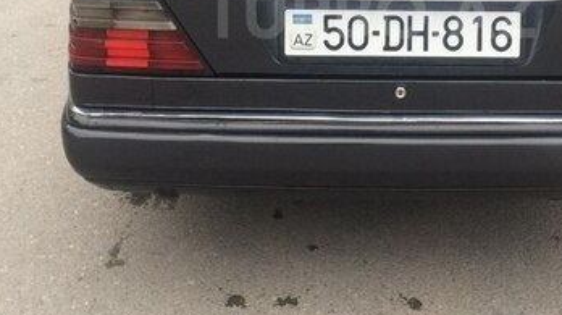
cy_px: 14
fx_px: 893
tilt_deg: -14.9
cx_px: 370
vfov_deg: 19.5
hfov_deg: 34.6
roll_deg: +0.4
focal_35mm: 60
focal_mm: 4.15
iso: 50
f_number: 2.2
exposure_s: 1/33
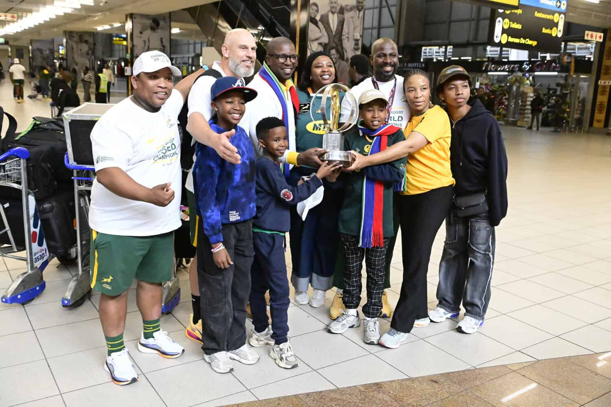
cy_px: 204
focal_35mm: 34
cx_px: 306
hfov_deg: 55.8
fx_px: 577
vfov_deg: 38.9
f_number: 6.3
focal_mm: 34
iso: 20000
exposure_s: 1/1000
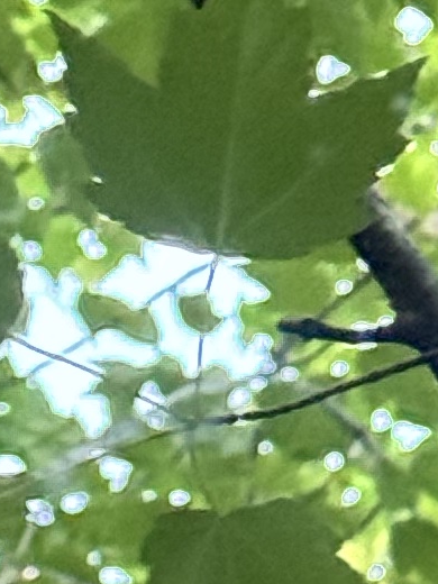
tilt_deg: +63.8
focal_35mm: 372
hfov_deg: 3.9
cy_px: 288
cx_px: 1400
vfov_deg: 5.3
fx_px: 6276
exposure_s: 1/30
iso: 500
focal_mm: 6.76
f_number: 1.78
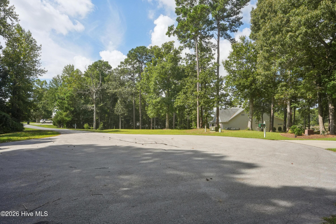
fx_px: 187
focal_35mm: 20
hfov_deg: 84.0
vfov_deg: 61.9
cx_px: 168
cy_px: 112
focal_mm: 20
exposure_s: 1/1600
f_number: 8
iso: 800
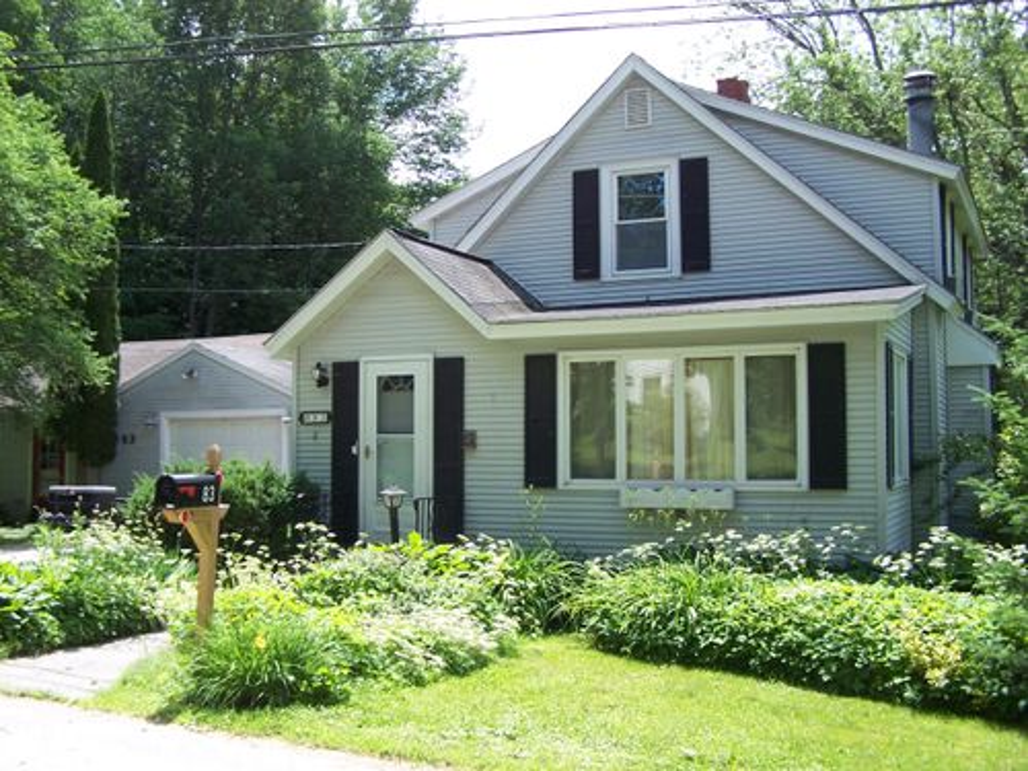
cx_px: 514
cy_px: 386
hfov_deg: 49.0
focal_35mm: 38
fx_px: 1128
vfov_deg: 37.7
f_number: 2.8
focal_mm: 6.3
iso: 80
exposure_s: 1/350
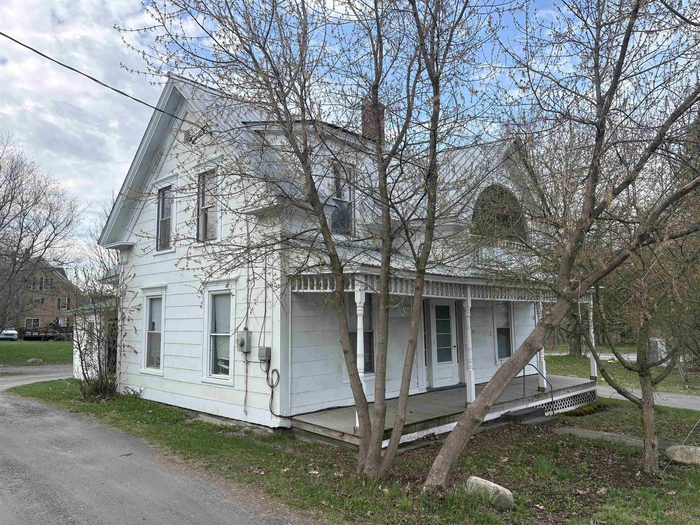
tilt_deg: +6.0
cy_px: 262
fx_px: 526
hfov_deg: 67.3
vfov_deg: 53.1
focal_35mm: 26
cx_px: 350
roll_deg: +1.3
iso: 50
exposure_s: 1/1364
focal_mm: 5.96
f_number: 1.6
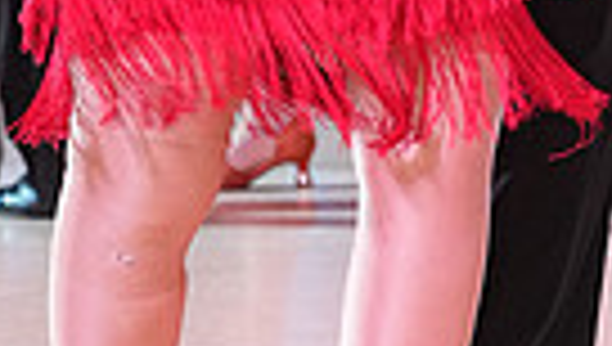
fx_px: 5217
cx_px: 160
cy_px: -454
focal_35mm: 321
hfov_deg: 6.7
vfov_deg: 3.7
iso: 2500
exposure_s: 1/250
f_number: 5
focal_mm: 72
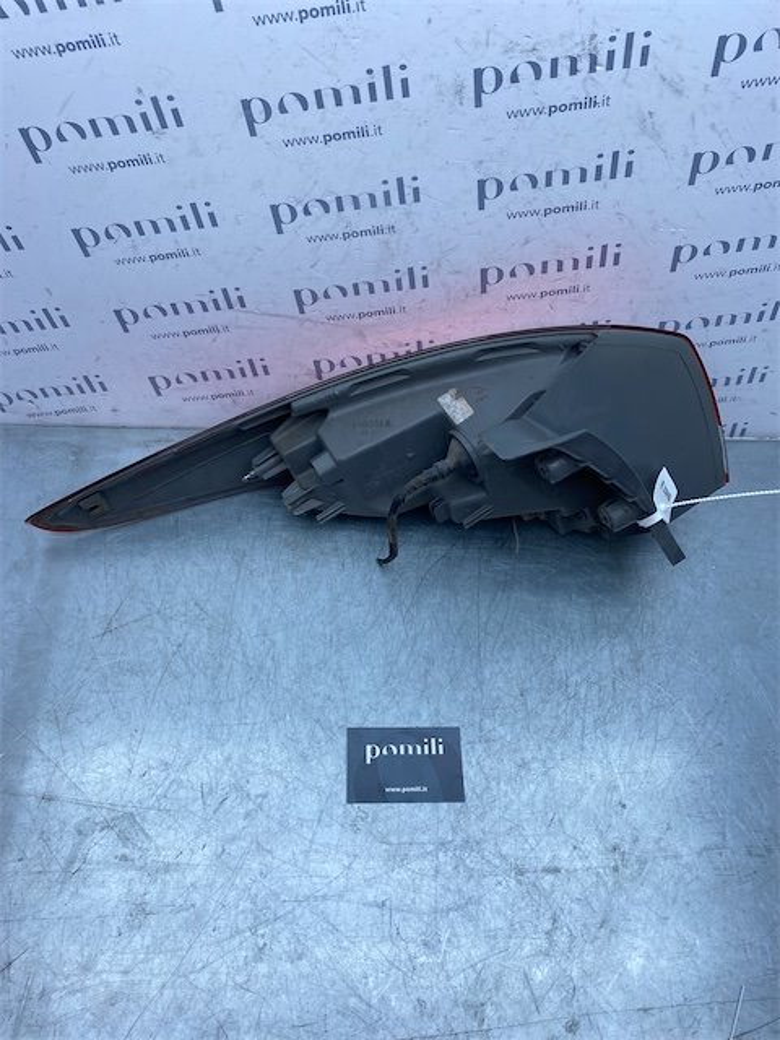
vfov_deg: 67.3
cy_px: 520
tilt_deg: -55.2
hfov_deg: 53.1
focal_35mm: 26
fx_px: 781
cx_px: 390
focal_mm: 4.25
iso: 32
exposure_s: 1/1157
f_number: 1.8
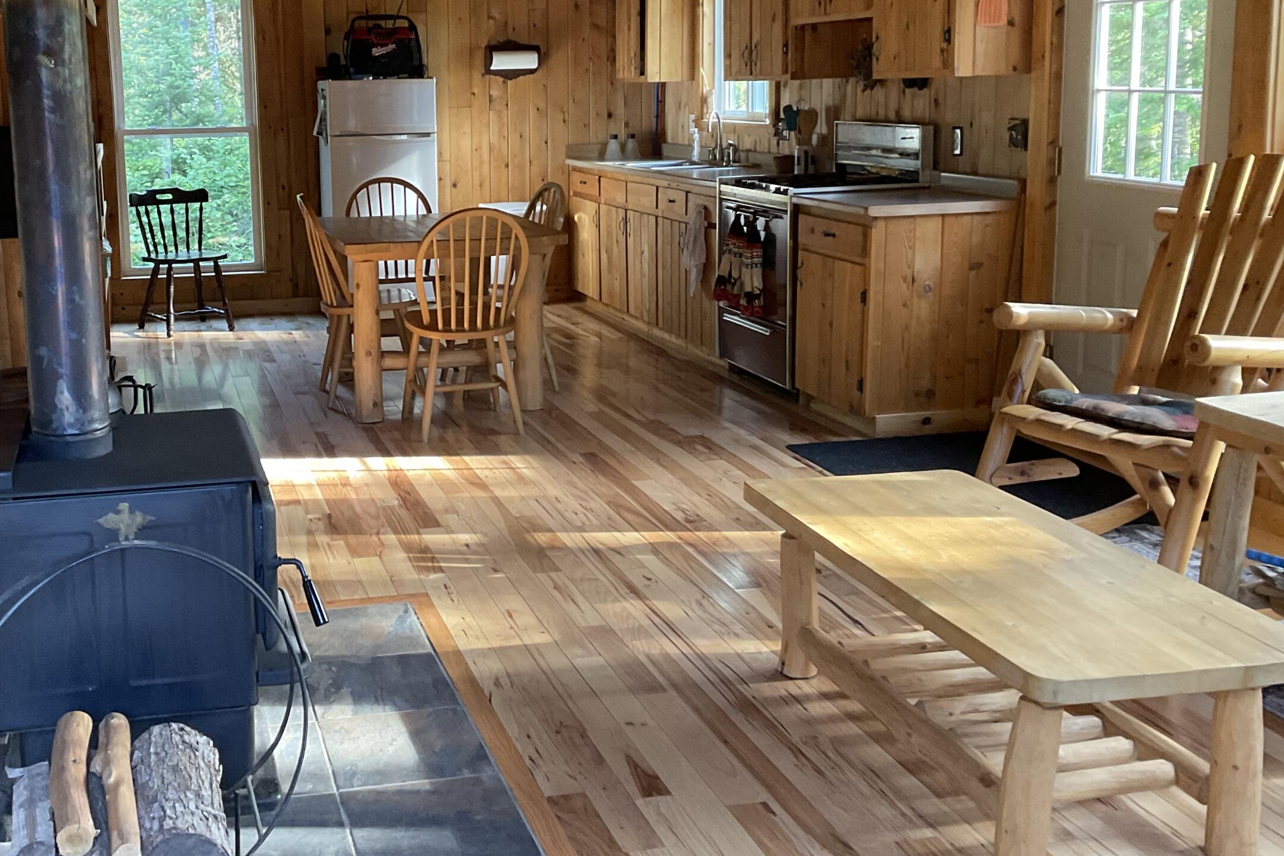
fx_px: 1498
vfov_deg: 31.7
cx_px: 397
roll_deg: +0.8
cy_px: 306
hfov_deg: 45.5
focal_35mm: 42
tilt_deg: -8.7
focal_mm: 3
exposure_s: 1/60
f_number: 1.8
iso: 160
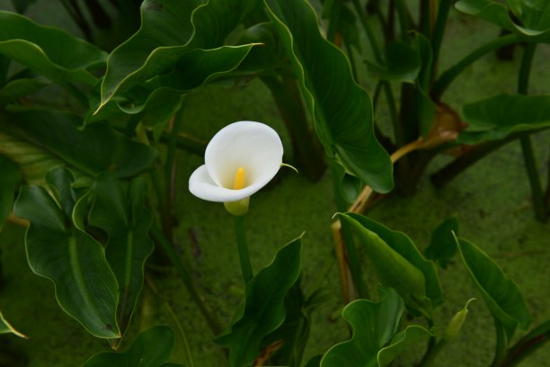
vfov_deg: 28.1
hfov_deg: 41.1
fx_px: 733
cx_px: 275
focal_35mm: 48
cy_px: 184
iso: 100
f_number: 5.6
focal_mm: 48
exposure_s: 1/125
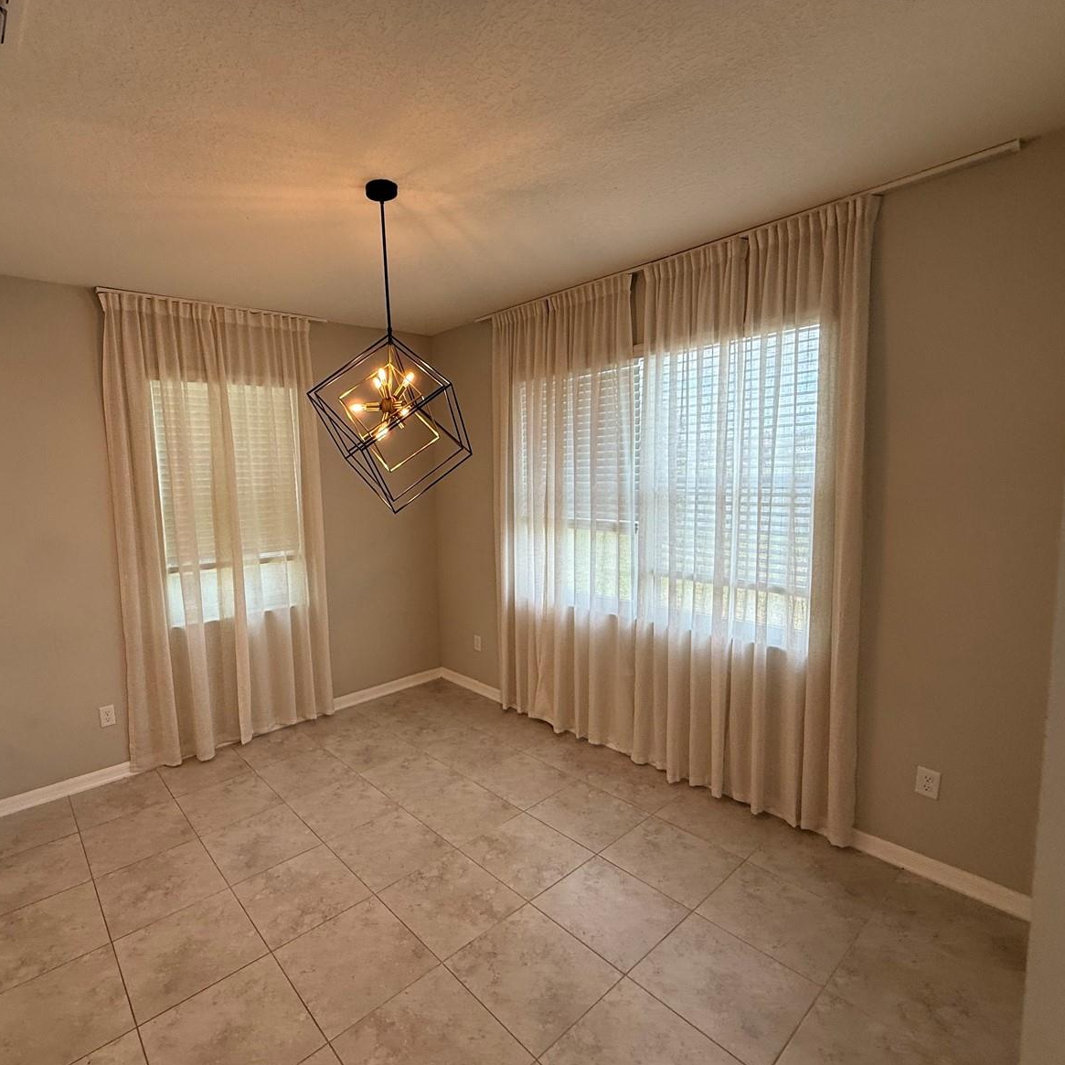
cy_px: 535
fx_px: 592
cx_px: 443
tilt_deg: -5.2
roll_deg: +1.3
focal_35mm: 17
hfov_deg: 83.3
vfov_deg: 84.0
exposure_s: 1/120
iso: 50
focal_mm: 2.22
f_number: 2.2
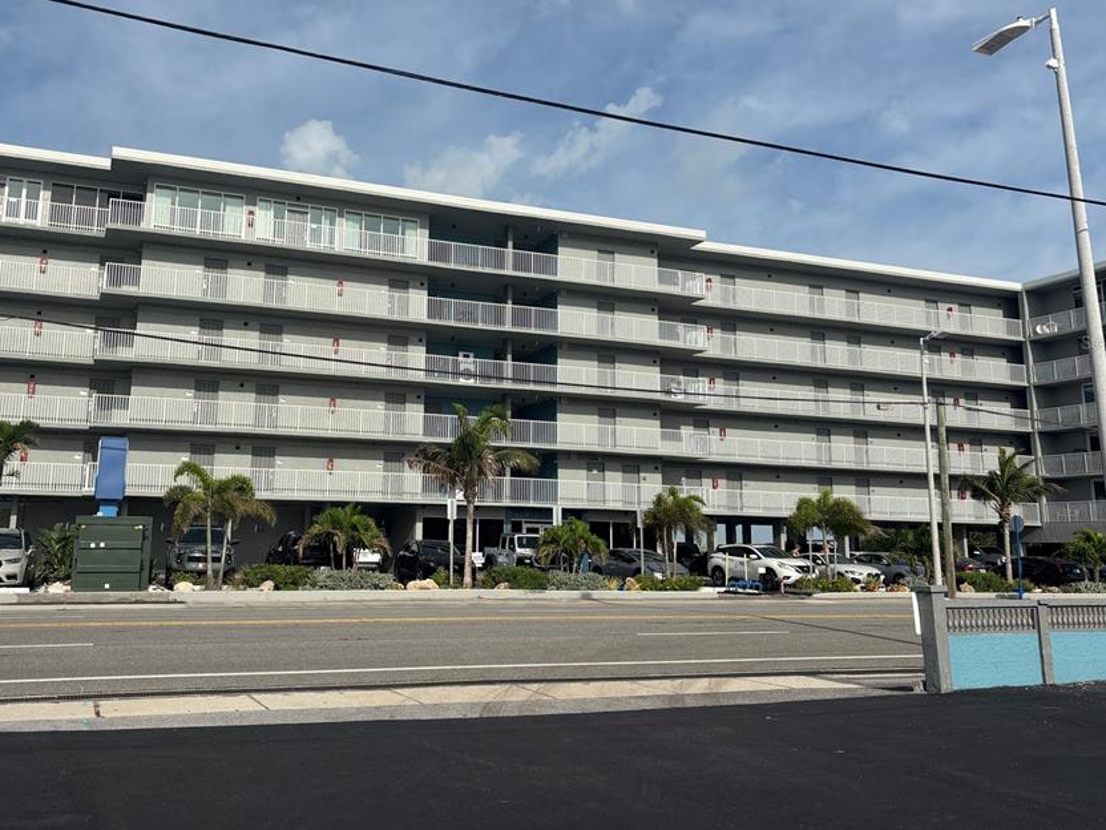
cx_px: 481
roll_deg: -1.8
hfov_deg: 56.6
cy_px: 342
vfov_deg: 44.0
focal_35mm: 32
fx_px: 1022
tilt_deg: +10.3
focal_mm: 5.96
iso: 50
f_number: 1.6
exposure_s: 1/6711
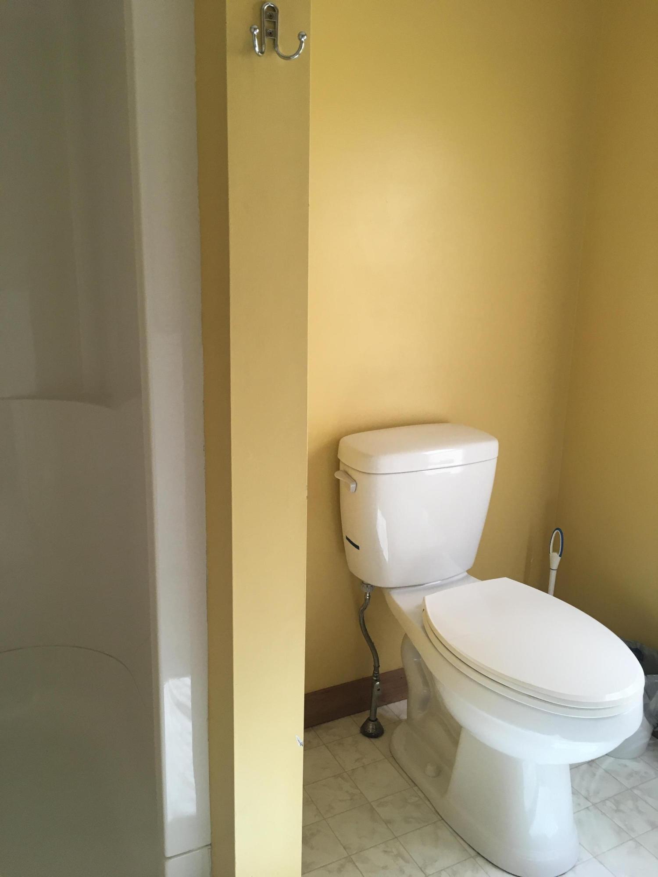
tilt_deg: -16.4
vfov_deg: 61.7
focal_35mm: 29
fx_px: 735
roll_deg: +0.0
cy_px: 438
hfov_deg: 48.2
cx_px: 329
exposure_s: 1/30
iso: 32
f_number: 2.2
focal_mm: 4.15
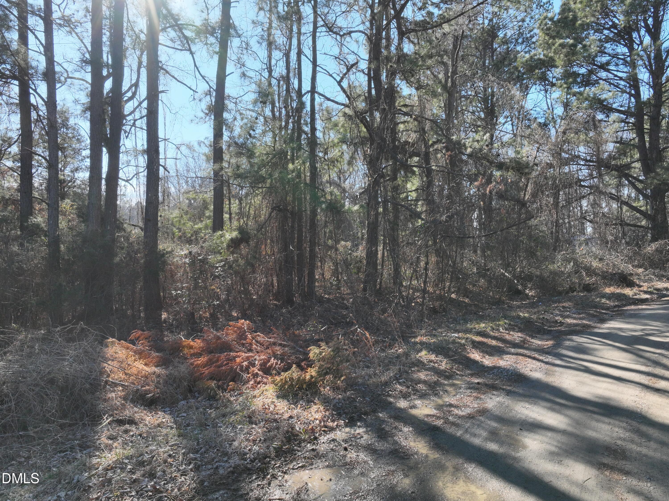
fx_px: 464
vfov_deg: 56.8
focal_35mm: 24
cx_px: 334
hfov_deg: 71.6
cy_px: 250
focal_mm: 12.29
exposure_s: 1/200
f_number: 10
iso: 100
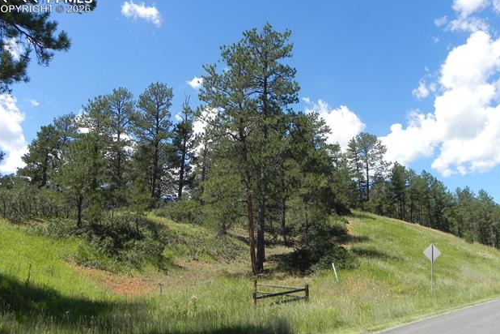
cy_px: 179
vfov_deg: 46.4
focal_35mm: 28
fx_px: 389
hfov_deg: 65.5
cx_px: 250
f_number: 6.3
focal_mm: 4.6
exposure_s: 1/330
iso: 160
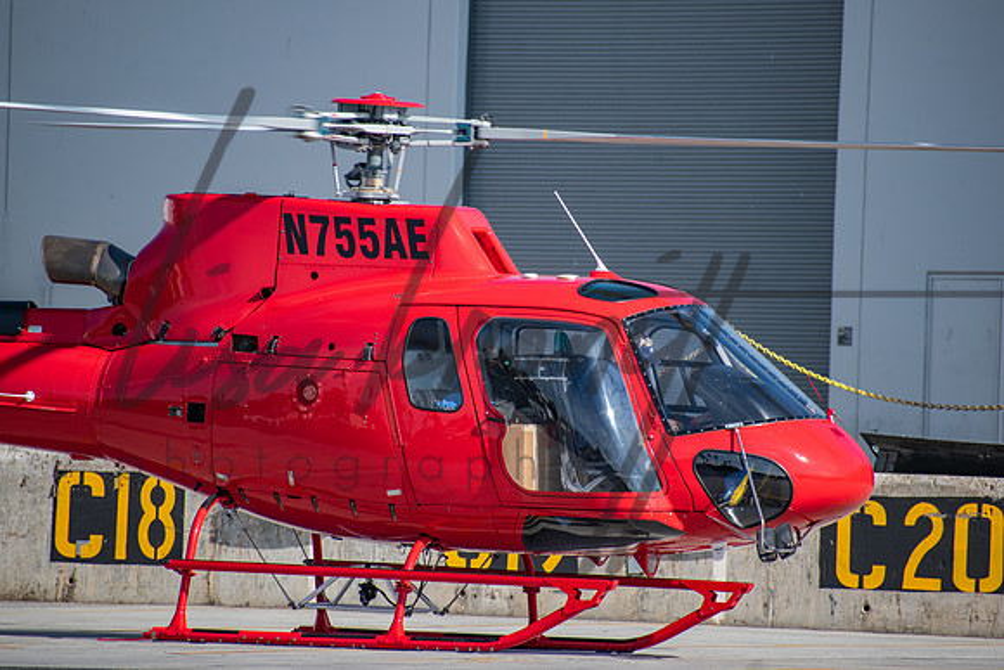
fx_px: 12552
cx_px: 502
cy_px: 335
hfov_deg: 4.6
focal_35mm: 450
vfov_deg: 3.1
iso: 100
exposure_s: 1/320
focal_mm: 300
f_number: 6.3
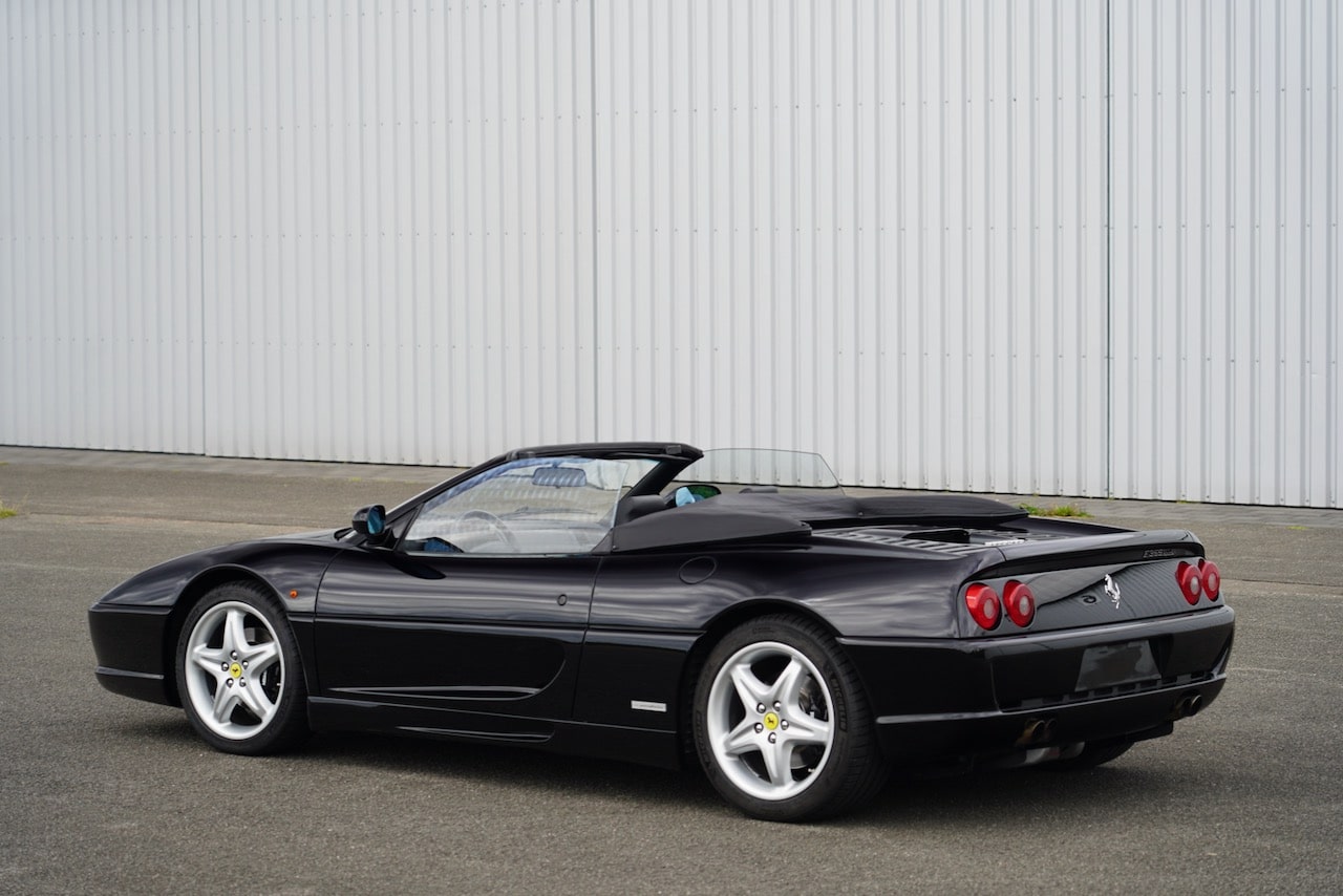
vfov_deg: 15.0
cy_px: 448
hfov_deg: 22.4
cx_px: 672
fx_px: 3395
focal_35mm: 91
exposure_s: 1/125
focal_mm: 91
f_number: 5
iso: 100
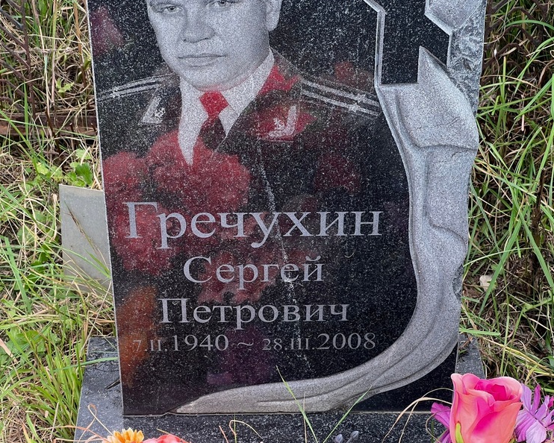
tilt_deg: -37.0
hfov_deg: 23.6
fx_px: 1328
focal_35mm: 81
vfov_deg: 19.0
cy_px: 221
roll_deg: +1.7
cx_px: 258
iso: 40
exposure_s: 1/99
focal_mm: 9
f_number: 2.8
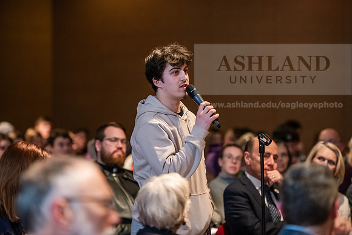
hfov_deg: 15.2
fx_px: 1320
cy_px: 118
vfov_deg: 10.2
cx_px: 176
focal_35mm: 135
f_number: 2.8
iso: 3200
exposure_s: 1/200
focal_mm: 135
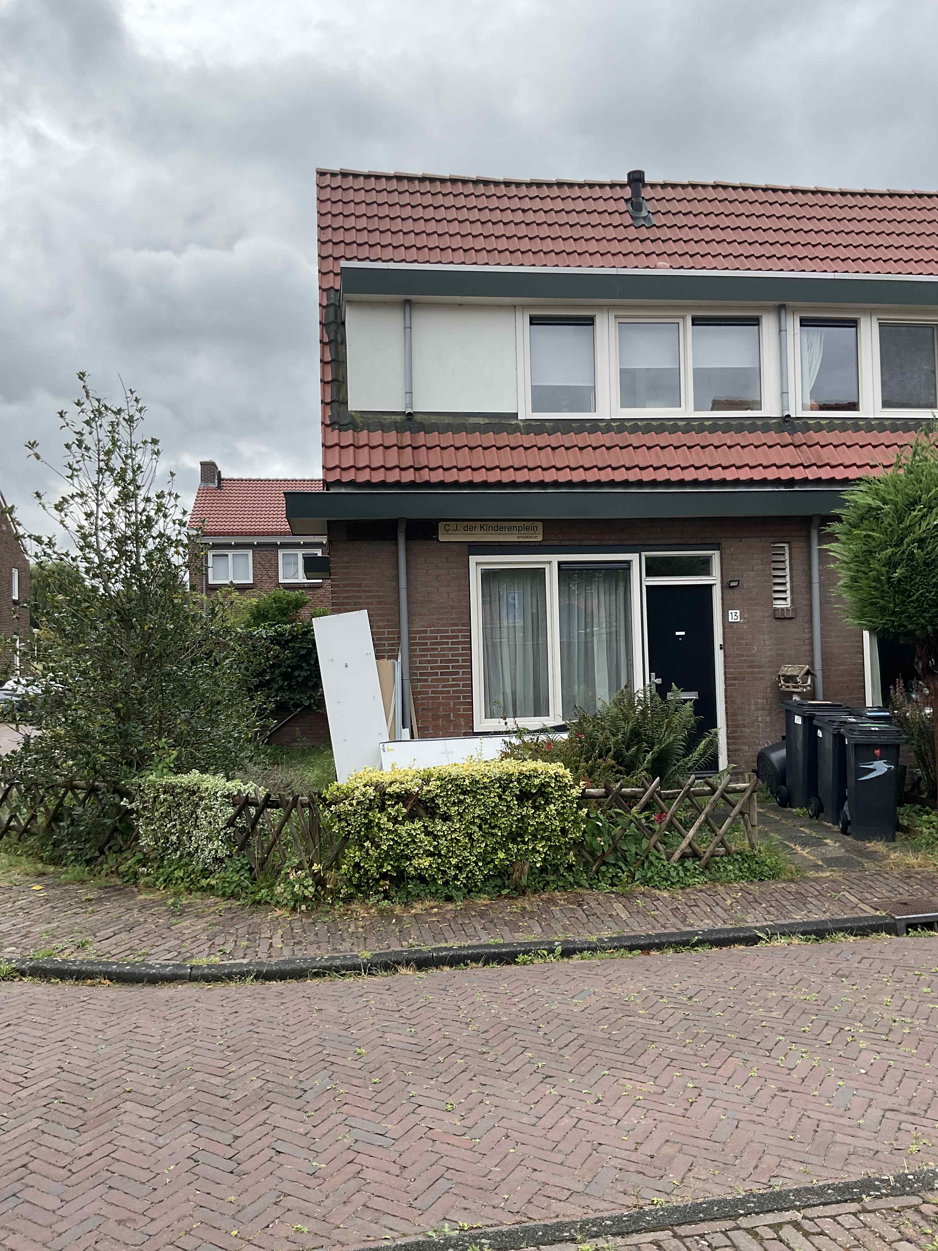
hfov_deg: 48.2
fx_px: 1048
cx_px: 469
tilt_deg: +2.1
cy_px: 626
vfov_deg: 61.7
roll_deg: +1.0
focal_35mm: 29
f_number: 1.8
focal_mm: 3
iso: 16
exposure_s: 1/1311
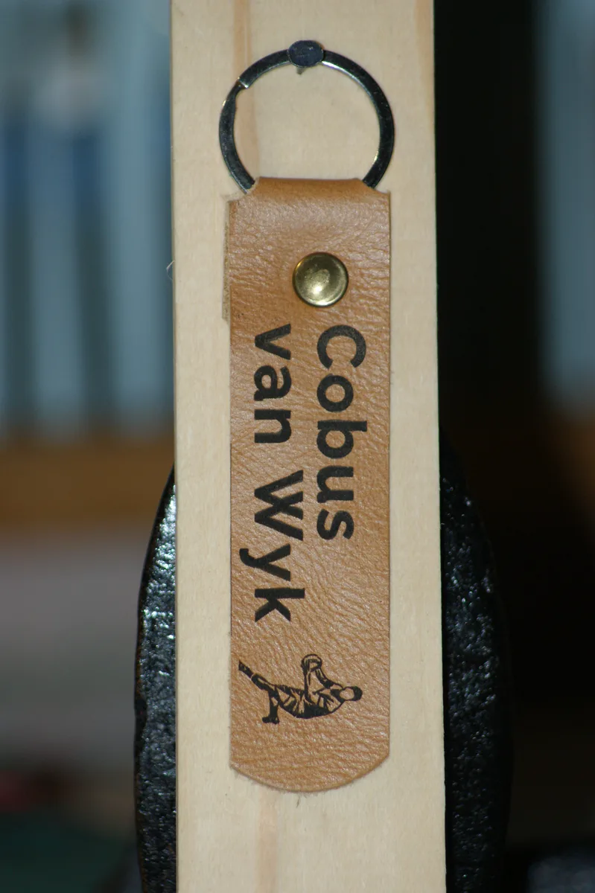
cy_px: 446
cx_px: 298
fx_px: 7443
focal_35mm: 300
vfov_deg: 6.9
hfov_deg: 4.6
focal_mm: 200
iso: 400
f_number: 5.6
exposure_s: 1/125
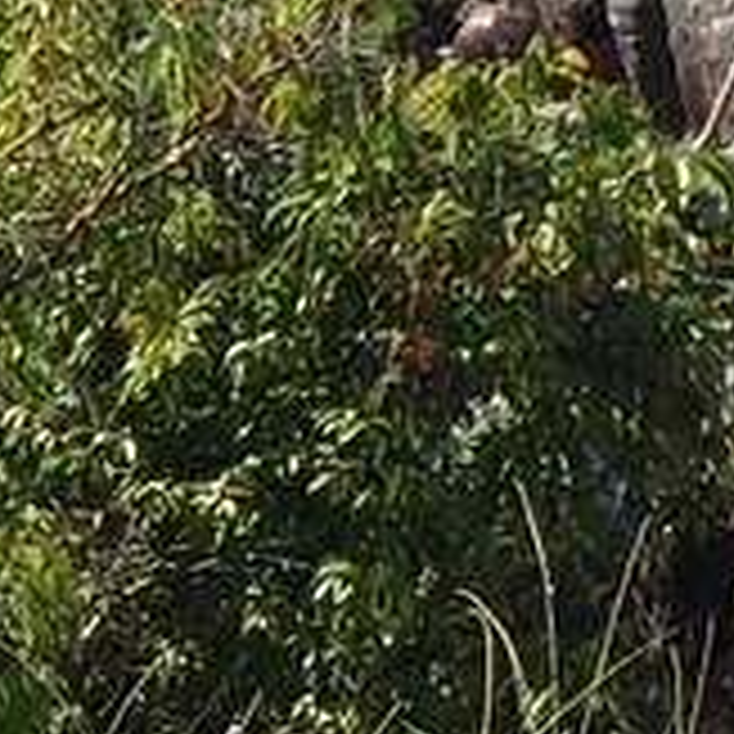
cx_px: -504
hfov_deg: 6.8
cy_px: 1000
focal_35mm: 251
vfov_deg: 6.9
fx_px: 6021
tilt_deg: -17.1
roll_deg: +0.5
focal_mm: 4.15
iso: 32
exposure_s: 1/1799
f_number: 2.2
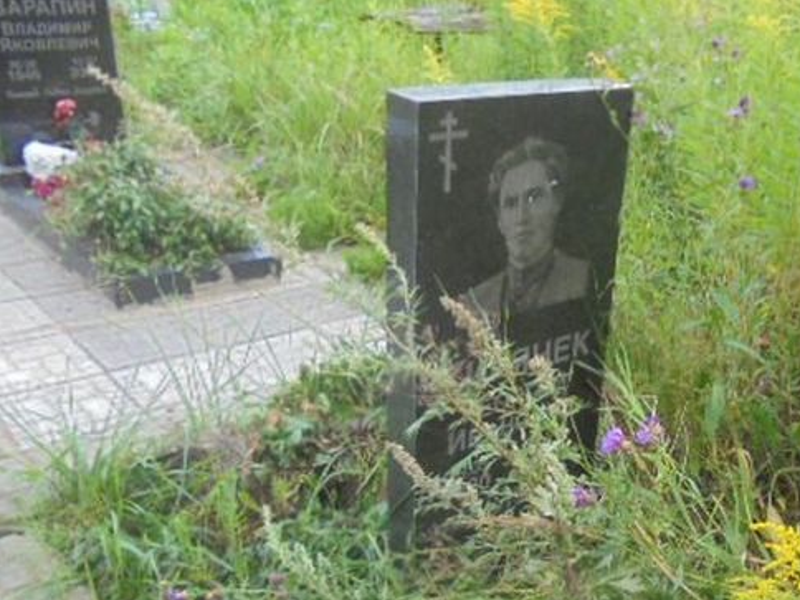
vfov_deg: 32.8
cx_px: 660
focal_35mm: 43
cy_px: 468
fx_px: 994
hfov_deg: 41.6
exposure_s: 1/60
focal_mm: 4.6
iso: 100
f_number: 3.5
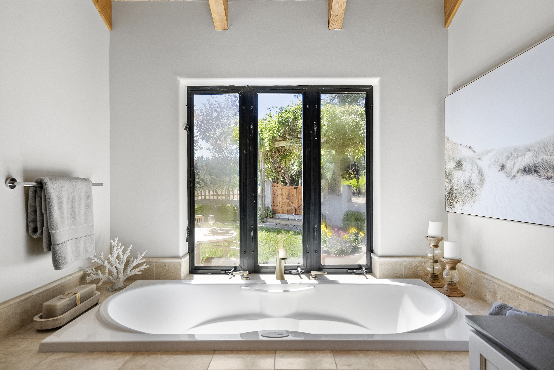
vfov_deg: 57.3
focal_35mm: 22
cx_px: 277
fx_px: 339
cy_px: 185
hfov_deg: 78.6
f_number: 8
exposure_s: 1/80
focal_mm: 22
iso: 250
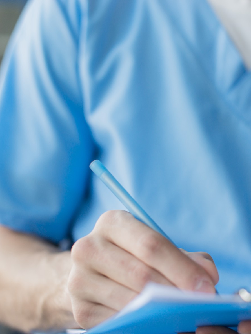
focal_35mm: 81
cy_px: 184
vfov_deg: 24.1
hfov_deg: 17.9
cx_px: 230
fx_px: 783
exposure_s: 1/200
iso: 200
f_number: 2.8
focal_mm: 50
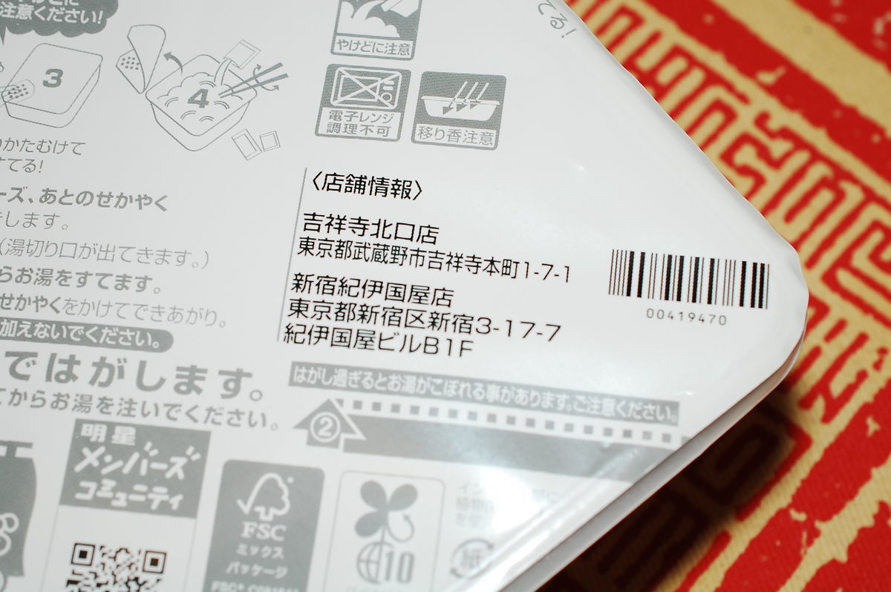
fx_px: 1484
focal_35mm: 60
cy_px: 296
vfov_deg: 22.6
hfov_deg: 33.4
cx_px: 446
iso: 200
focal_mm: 40
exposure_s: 1/60
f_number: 8
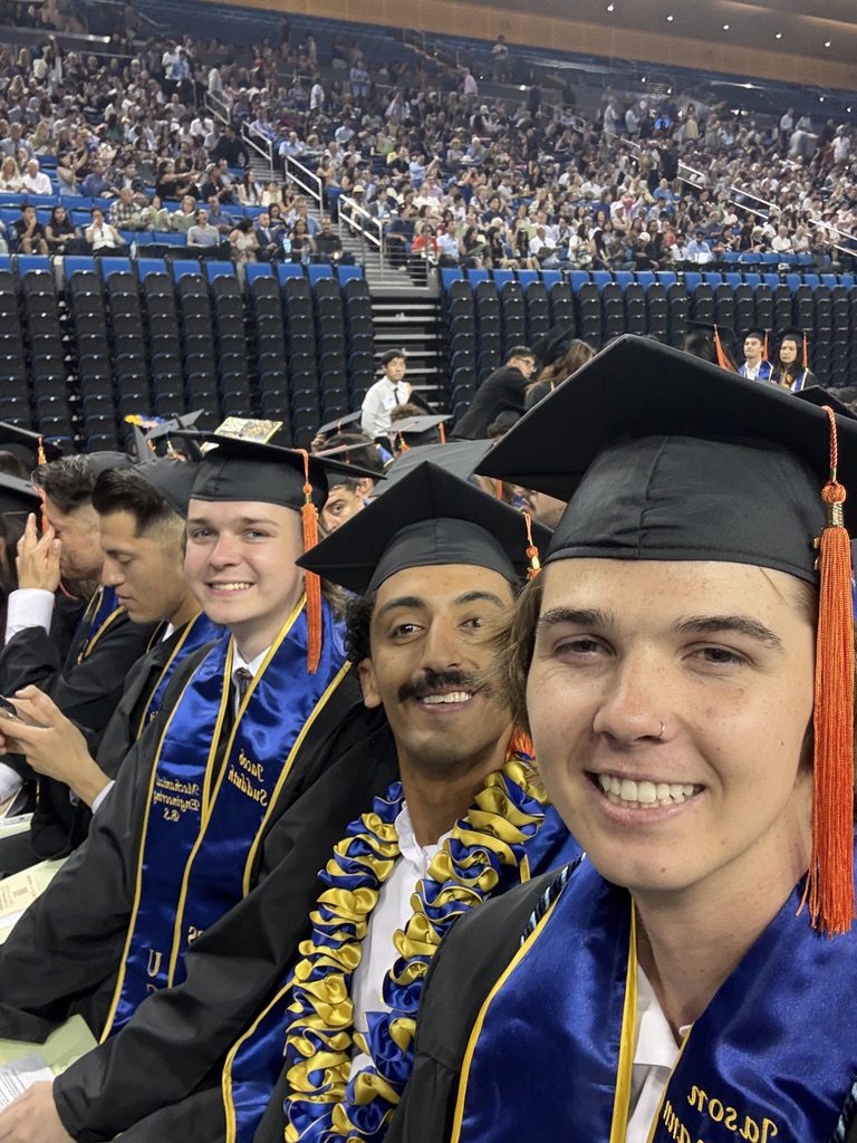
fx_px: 990
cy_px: 572
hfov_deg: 46.8
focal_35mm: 30
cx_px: 428
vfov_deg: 60.0
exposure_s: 1/60
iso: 80
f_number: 1.9
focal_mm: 2.69
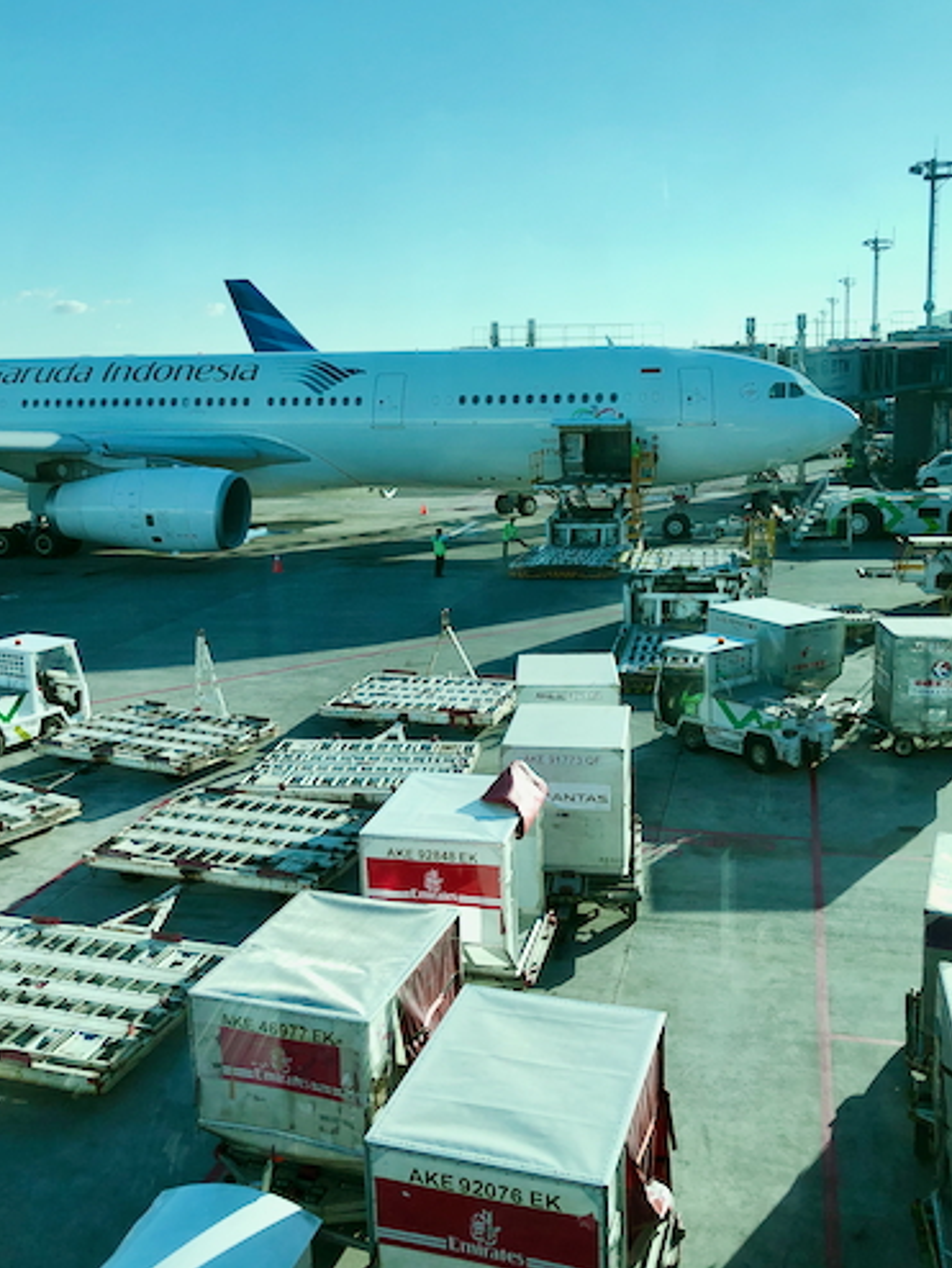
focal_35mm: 34
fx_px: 1246
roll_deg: +2.3
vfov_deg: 53.9
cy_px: 603
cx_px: 444
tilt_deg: -10.5
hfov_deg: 41.8
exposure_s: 1/906
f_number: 1.8
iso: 20
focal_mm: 3.99
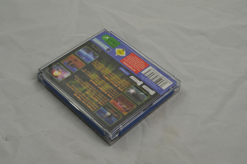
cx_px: 124
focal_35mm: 60
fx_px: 411
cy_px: 82
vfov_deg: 22.5
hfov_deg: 33.5
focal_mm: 40
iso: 100
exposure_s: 1/3
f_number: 20
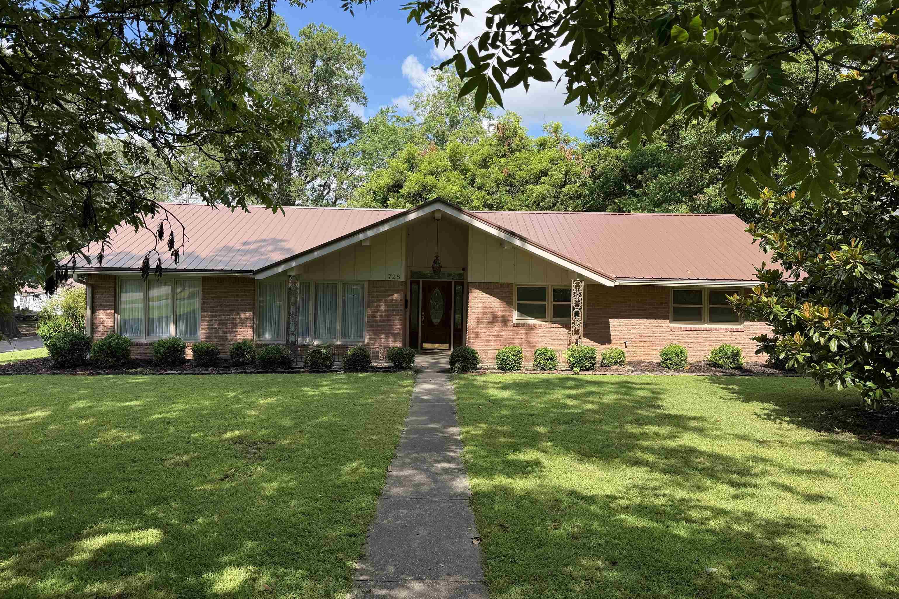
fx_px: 624
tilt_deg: +1.6
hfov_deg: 71.5
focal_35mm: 25
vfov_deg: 51.2
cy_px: 266
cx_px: 449
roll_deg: -0.4
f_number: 1.78
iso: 80
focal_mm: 6.76
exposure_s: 1/1812
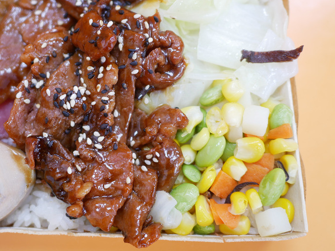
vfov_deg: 32.8
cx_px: 117
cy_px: 117
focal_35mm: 44
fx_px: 426
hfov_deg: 42.5
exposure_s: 1/60
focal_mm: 15
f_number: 1.7
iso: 250
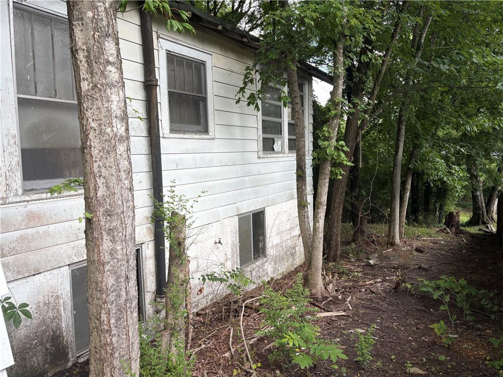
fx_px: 378
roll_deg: +1.9
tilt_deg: -3.8
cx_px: 252
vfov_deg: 53.1
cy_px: 188
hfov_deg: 67.3
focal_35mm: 26
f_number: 1.6
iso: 50
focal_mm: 5.96
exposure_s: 1/511
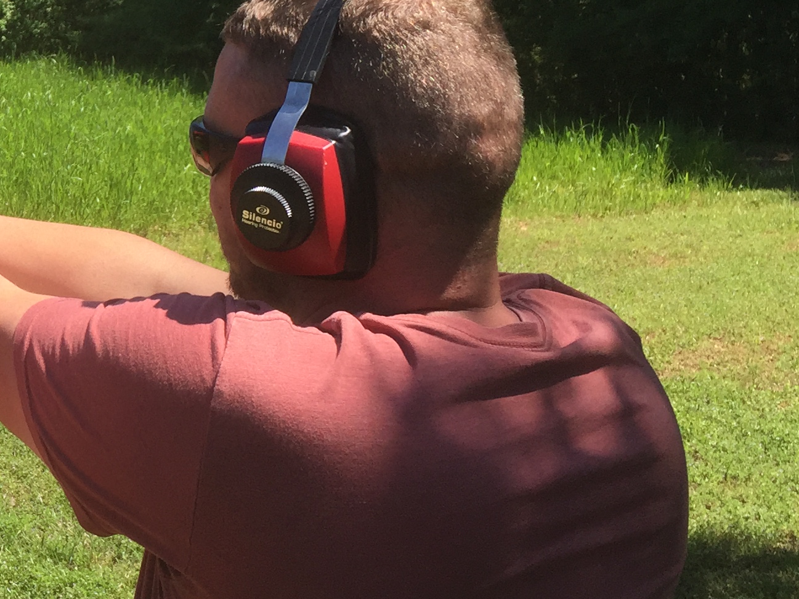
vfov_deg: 20.0
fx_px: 1685
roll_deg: +0.0
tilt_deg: -11.1
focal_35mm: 73
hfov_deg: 24.3
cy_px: 142
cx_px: -153
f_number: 2.2
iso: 32
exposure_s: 1/1041
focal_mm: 4.15
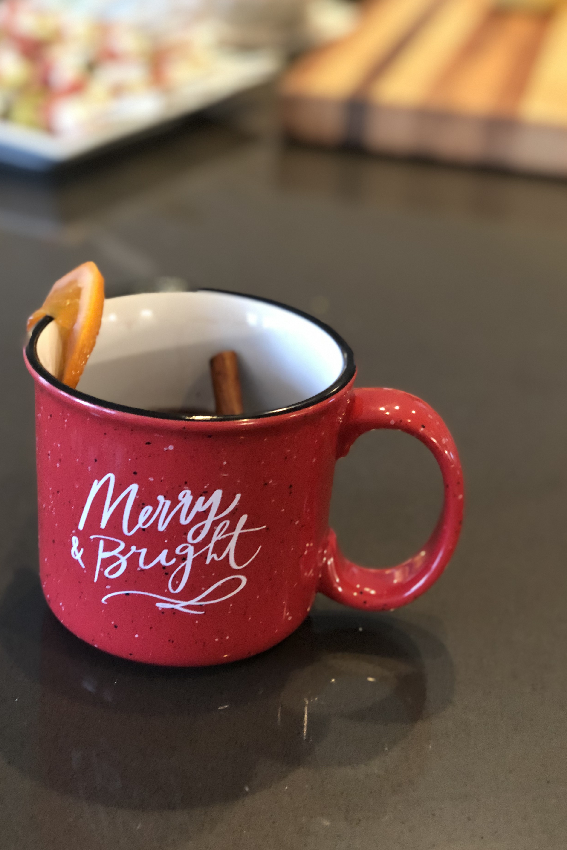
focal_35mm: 59
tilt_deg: -26.9
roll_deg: -2.9
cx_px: 253
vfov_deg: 33.9
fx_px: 1394
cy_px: 432
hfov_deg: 23.0
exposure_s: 1/12
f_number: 2.4
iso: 160
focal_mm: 6
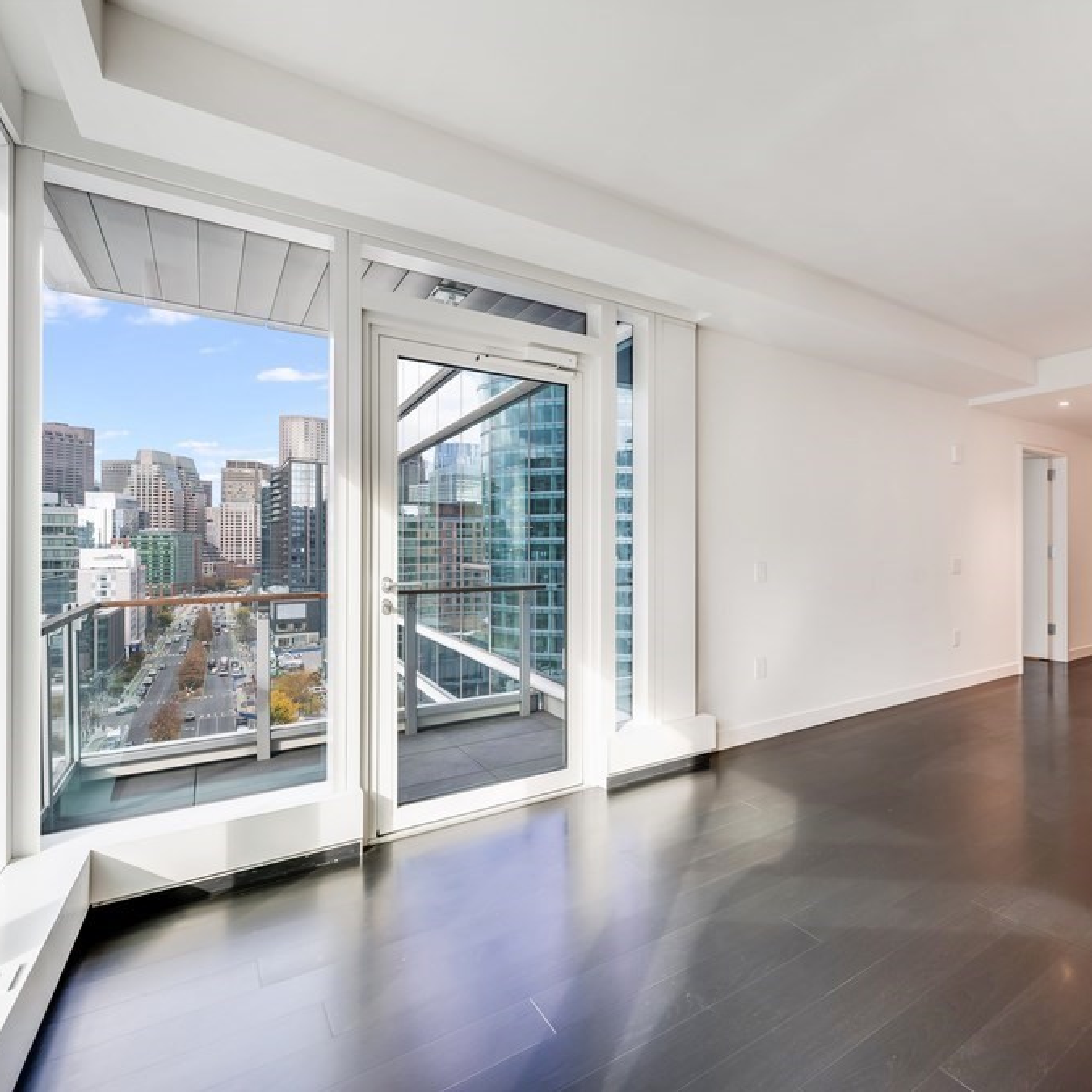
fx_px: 642
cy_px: 545
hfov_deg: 75.4
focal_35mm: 18
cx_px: 806
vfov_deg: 80.7
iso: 100
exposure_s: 1/30
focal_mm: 14
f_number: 8
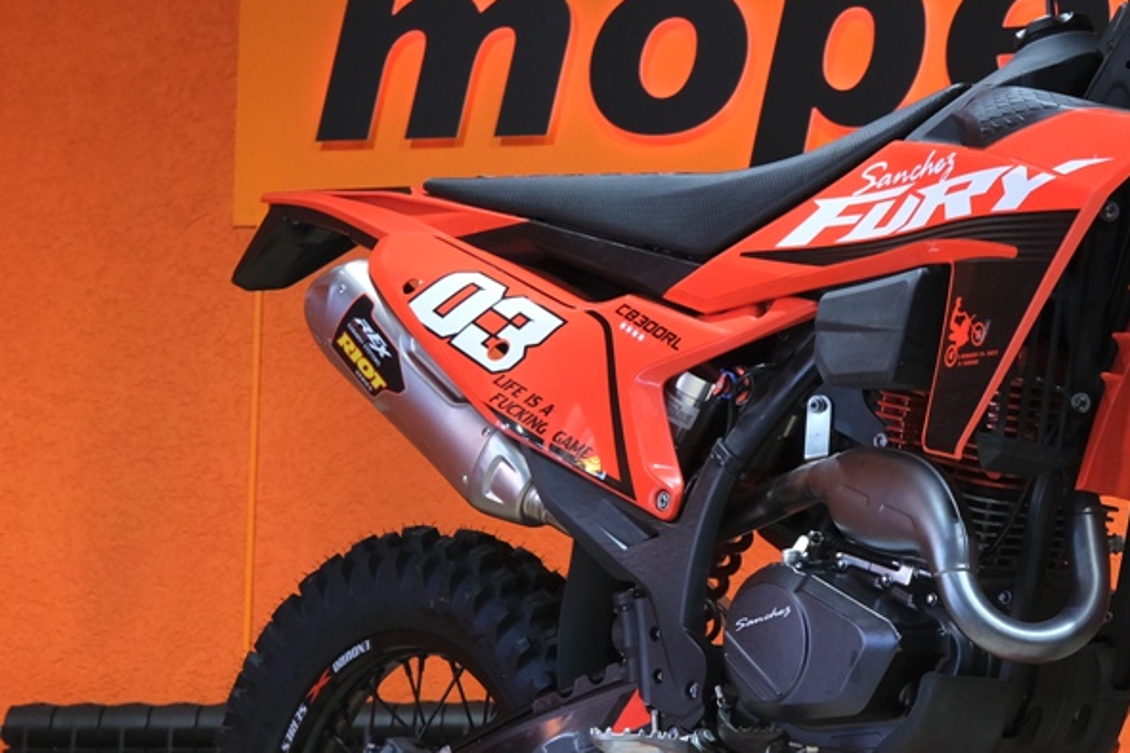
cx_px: 964
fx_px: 3484
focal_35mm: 111
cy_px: 402
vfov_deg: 12.3
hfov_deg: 18.2
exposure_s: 1/100
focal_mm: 27.5
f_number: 4
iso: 1250
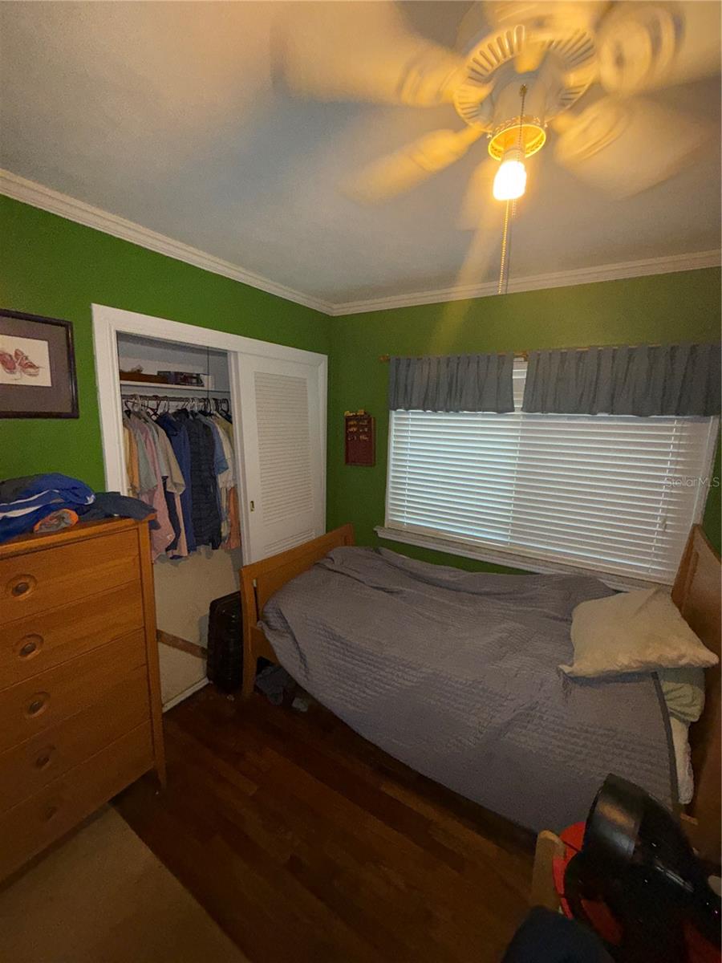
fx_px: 389
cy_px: 482
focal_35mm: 14
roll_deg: -1.6
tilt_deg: -10.4
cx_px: 361
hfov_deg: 85.7
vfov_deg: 102.1
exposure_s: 1/60
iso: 200
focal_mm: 2.22
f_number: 2.2
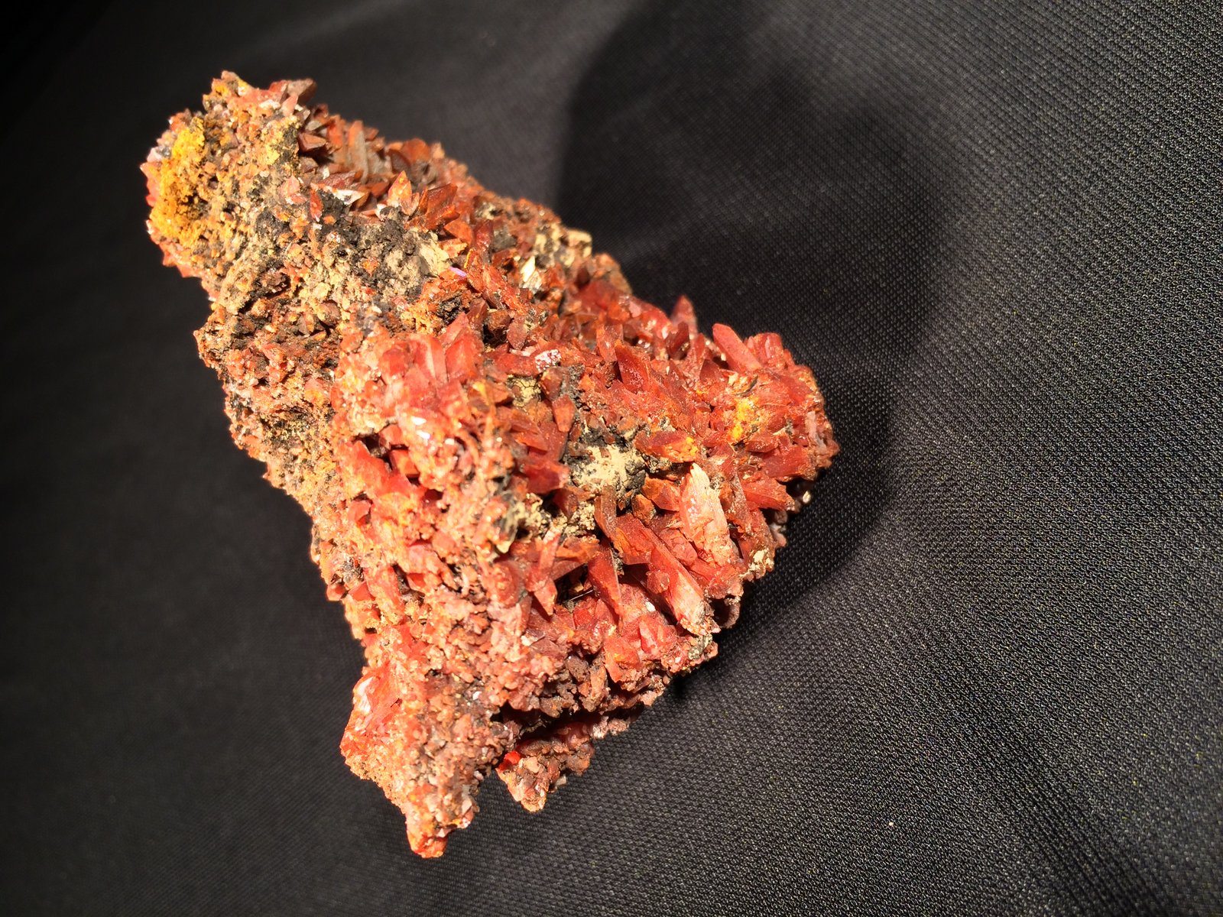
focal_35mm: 29
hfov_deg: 61.7
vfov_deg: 48.2
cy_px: 458
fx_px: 1025
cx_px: 612
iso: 32
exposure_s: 1/40
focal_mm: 4.15
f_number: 2.2
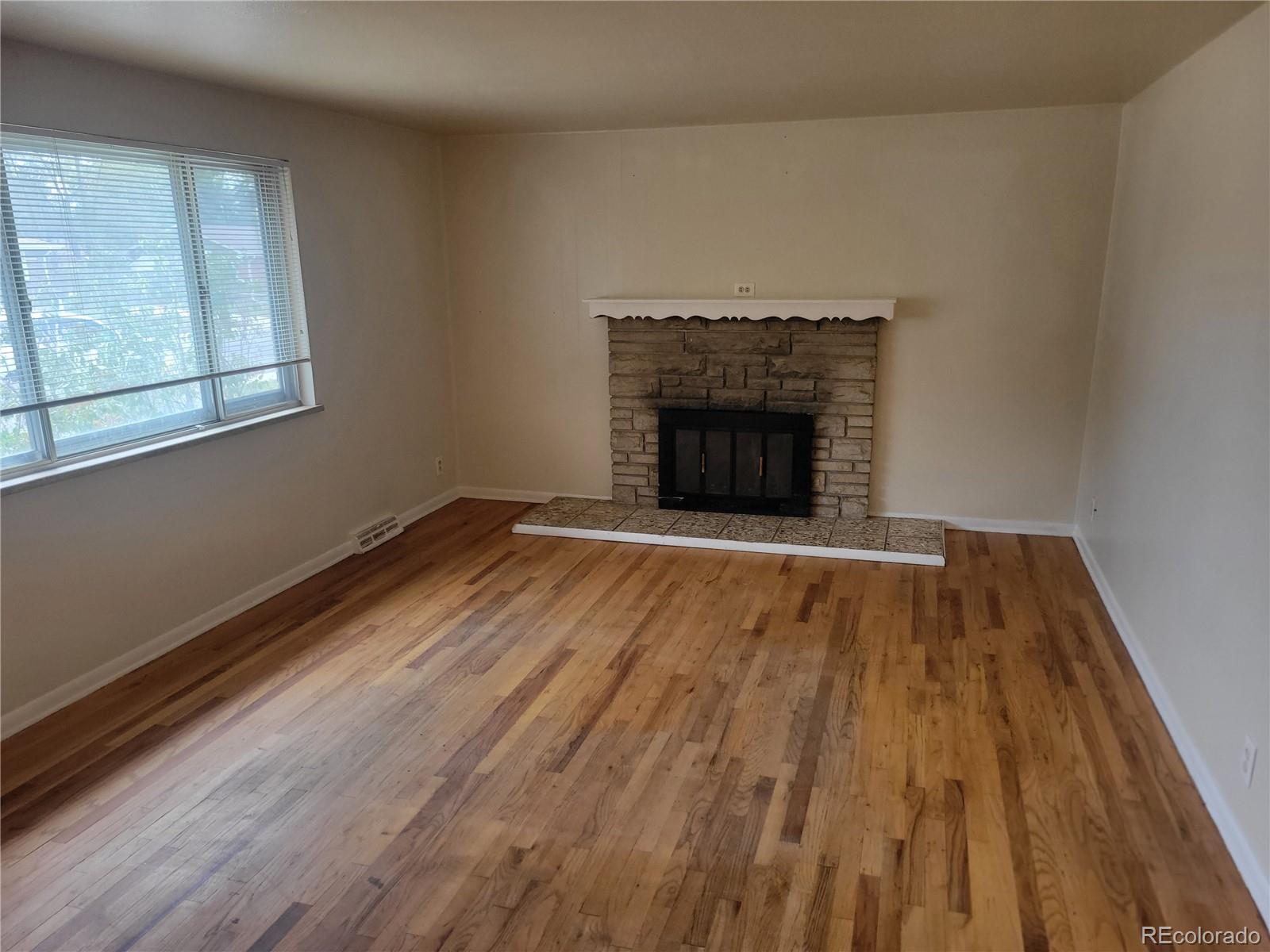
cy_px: 476
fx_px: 954
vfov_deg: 53.1
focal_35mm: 26
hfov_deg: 67.3
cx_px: 635
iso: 125
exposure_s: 1/120
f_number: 1.8
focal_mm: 5.4
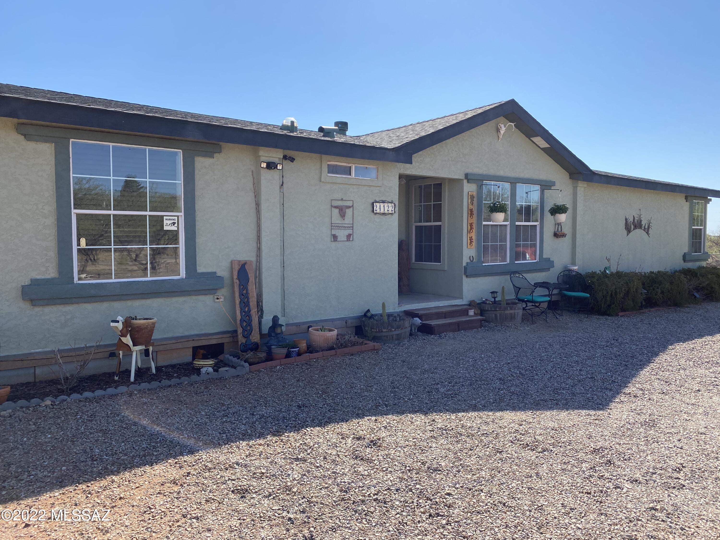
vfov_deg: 53.1
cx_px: 360
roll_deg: +0.1
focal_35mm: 26
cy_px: 270
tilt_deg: -2.6
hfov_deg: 67.3
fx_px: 541
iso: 32
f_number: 1.8
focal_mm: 4.25
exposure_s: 1/2571
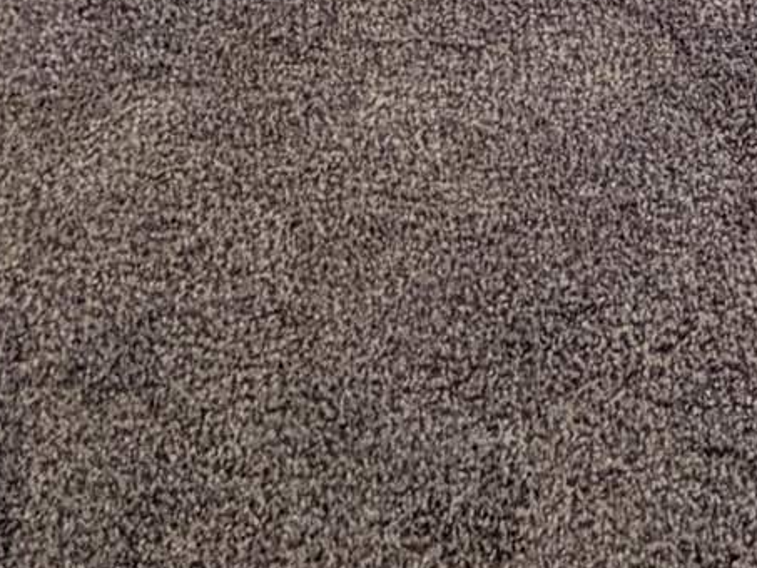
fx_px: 2078
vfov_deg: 9.8
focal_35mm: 95
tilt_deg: -10.3
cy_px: -1335
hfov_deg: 17.6
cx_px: 1262
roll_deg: +0.8
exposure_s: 1/120
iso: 160
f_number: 2.2
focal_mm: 2.22
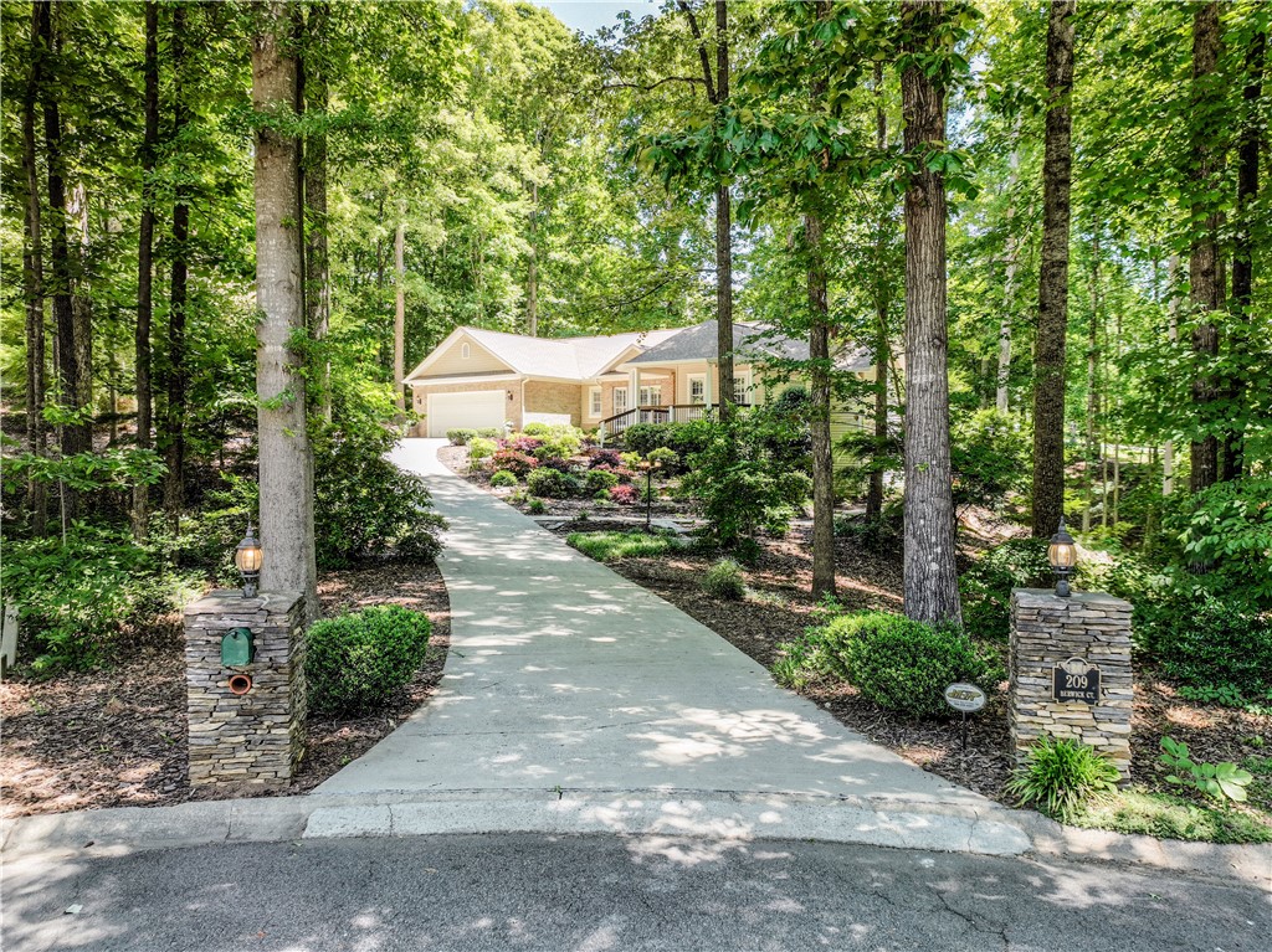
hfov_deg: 71.6
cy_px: 476
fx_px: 881
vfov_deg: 56.8
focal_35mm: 24
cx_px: 636
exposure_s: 1/320
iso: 320
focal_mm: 12.29
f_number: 2.8
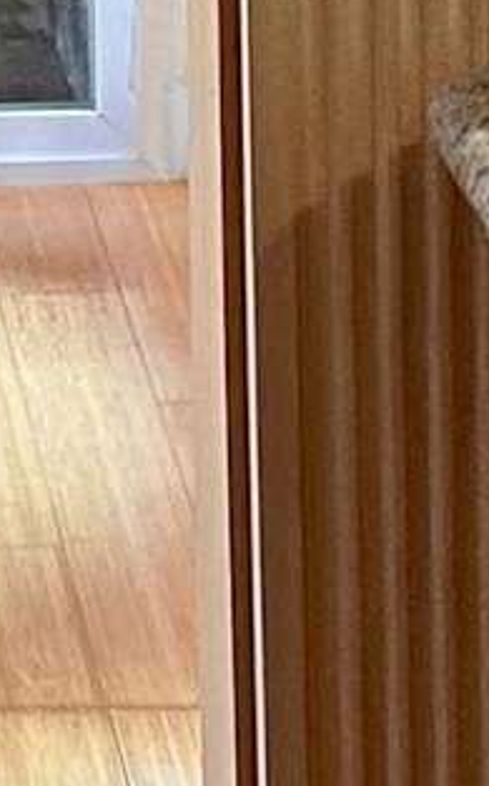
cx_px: -1357
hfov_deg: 4.8
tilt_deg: -11.6
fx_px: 5343
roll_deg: +4.1
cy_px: -95
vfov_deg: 8.3
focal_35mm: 250
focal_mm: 6.86
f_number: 1.78
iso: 320
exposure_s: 1/60
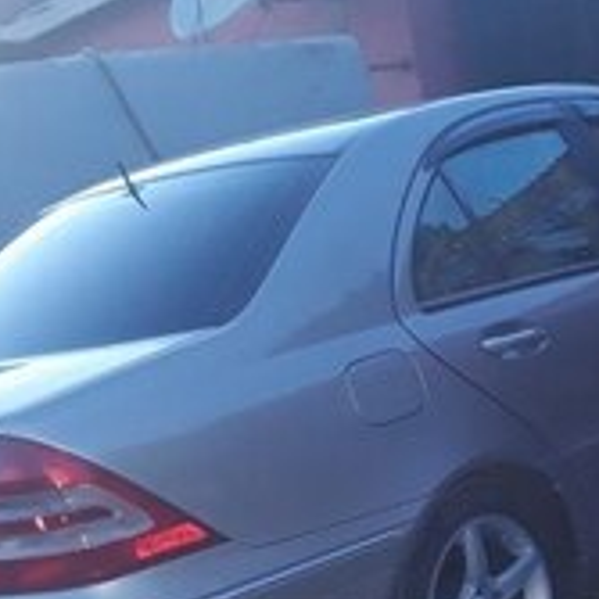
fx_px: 1390
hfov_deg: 23.7
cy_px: 646
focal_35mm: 71
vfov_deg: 23.0
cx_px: 538
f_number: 1.9
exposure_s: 1/20
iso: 200
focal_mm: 3.6
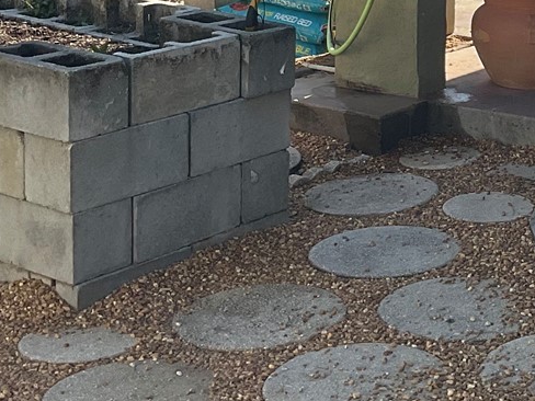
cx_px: 613
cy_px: -96
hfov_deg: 19.6
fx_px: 1468
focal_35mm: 95
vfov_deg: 15.0
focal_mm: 3
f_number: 1.8
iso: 16
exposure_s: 1/1279
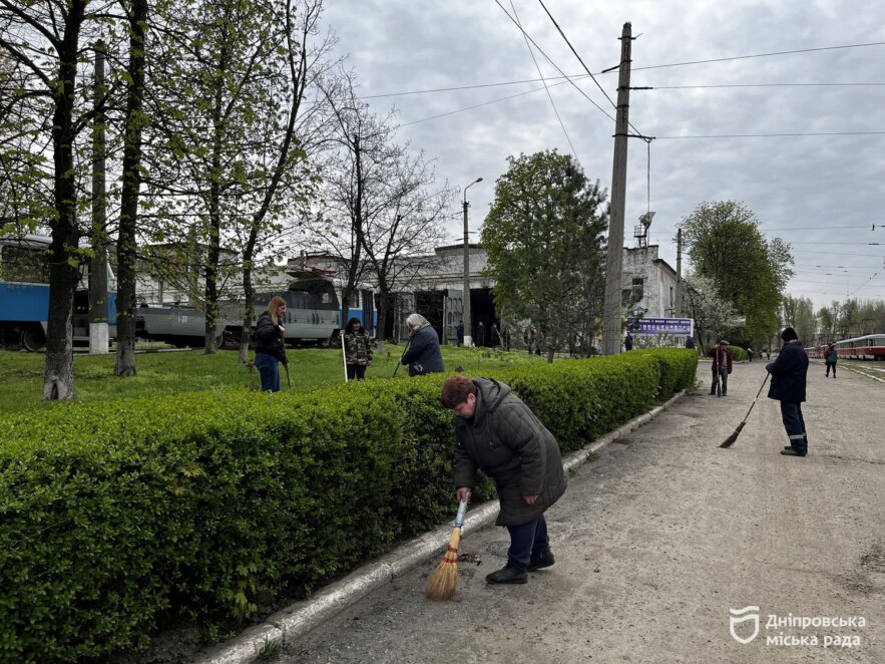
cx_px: 442
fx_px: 665
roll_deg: -0.6
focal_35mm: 26
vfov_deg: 53.1
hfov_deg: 67.3
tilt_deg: +1.9
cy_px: 332
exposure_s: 1/3413
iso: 50
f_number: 1.6
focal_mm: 5.1
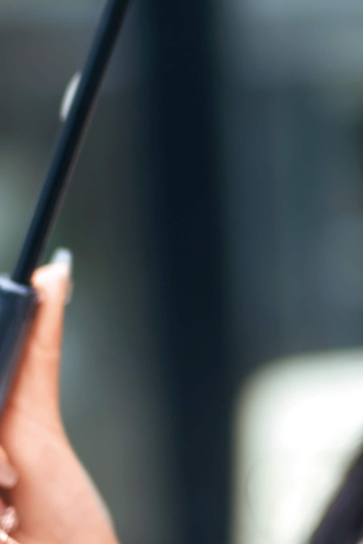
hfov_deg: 7.1
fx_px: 2841
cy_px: 100
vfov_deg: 10.9
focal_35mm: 188
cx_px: 667
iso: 100
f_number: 1.4
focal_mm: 50
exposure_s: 1/400
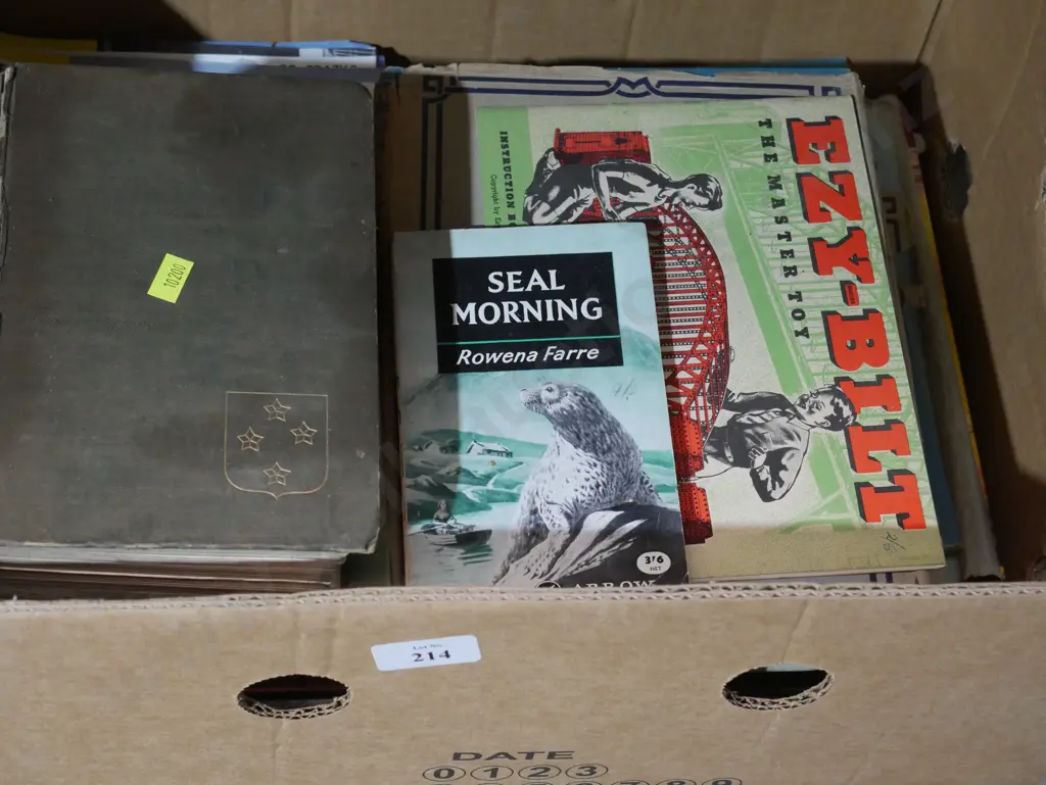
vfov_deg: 22.3
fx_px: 1995
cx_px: 523
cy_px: 392
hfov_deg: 29.4
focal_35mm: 66
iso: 3200
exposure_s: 1/50
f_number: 5.4
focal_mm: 33
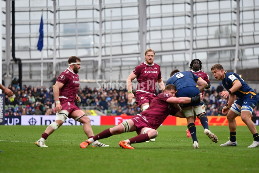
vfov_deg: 5.4
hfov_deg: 8.1
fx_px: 1834
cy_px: 86
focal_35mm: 255
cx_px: 130
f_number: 2.8
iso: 320
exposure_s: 1/1000
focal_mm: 170
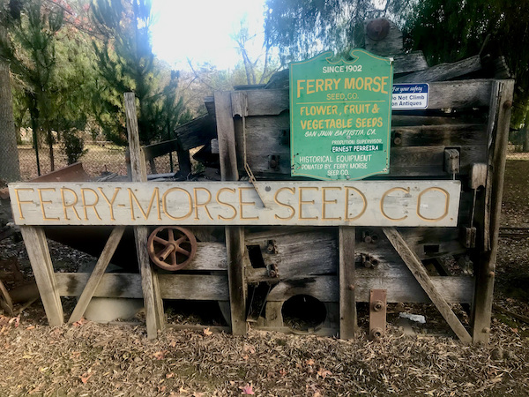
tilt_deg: -8.7
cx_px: 264
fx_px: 428
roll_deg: -0.3
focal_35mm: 28
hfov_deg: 63.4
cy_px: 198
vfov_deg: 49.7
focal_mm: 3.99
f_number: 1.8
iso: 32
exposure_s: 1/120
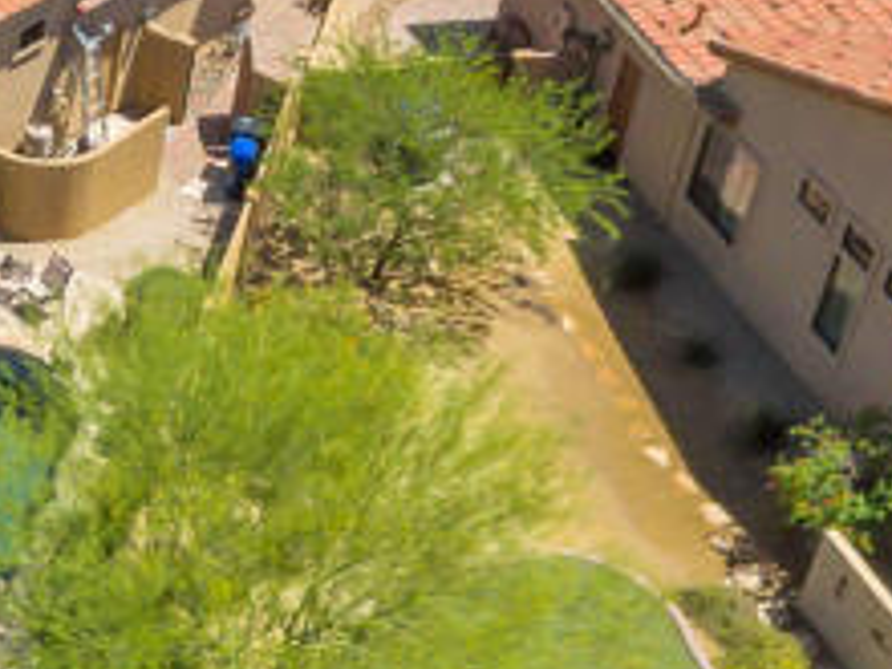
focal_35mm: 93
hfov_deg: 19.3
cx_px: -312
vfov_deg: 15.8
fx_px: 2396
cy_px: 562
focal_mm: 3.61
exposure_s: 1/1700
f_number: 2.8
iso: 100
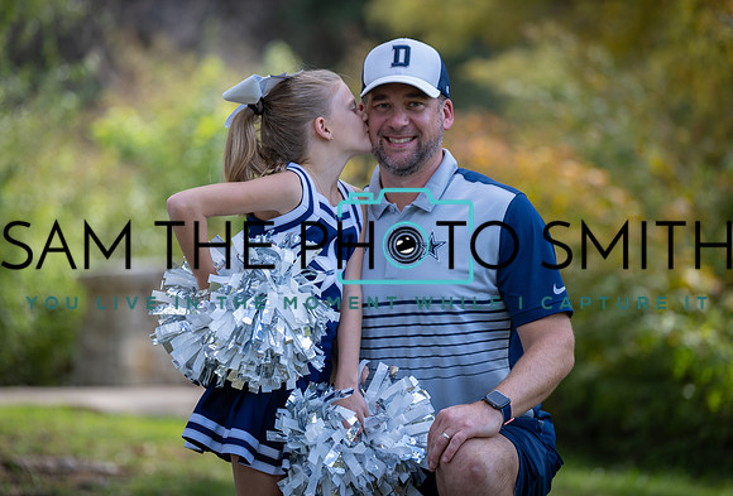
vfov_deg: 9.6
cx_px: 342
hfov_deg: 14.2
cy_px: 236
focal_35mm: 144
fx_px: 2948
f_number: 2.8
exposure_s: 1/320
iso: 100
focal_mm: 133
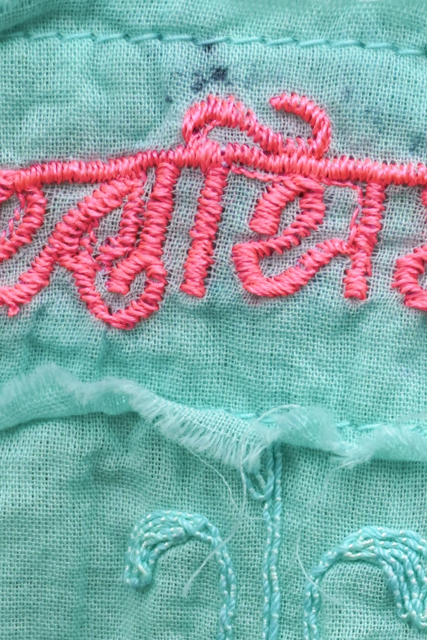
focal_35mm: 203
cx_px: 246
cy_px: 837
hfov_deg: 6.8
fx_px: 3616
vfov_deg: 9.9
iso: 100
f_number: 5
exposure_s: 1/320
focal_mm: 31
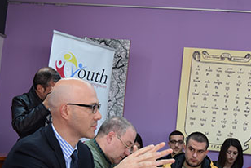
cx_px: 156
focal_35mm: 73
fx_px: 509
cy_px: 113
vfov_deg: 18.7
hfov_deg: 27.6
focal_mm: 25
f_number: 4
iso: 640
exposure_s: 1/60
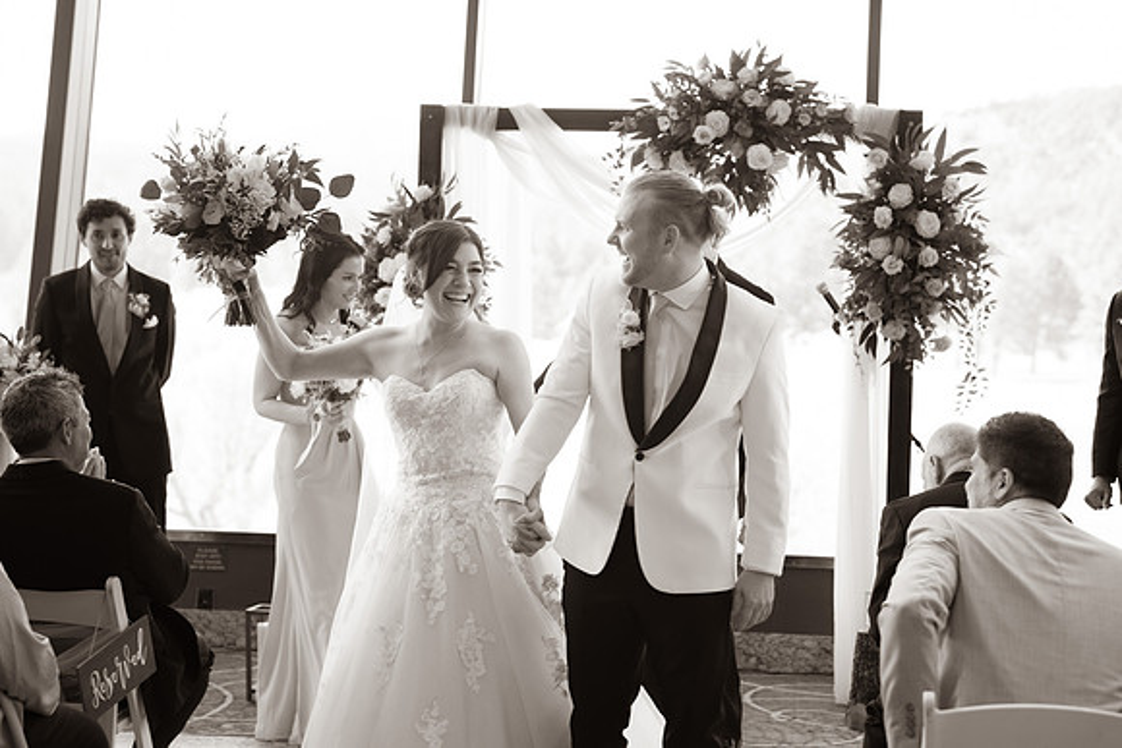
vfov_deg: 19.4
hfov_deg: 28.8
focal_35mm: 70
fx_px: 2183
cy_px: 415
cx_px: 594
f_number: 2.5
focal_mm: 50
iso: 500
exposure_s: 1/200
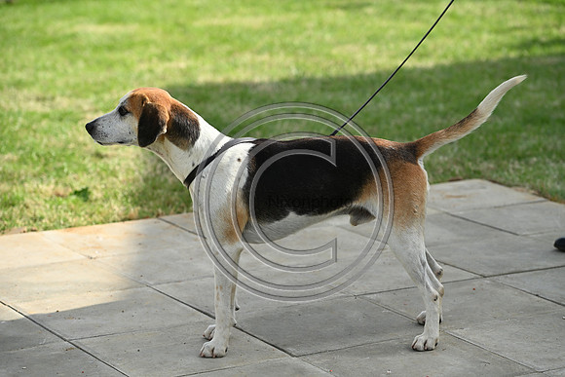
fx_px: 1962
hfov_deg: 16.4
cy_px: 188
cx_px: 282
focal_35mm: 125
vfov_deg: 11.0
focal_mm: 125
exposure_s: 1/1000
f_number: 4.5
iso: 220
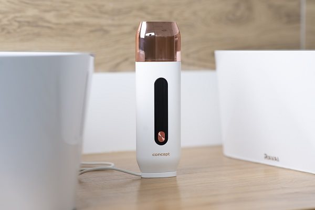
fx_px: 744
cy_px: 105
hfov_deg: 23.9
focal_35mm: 85
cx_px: 158
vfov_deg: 16.1
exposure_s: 1/100
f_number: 5
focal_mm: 85
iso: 100
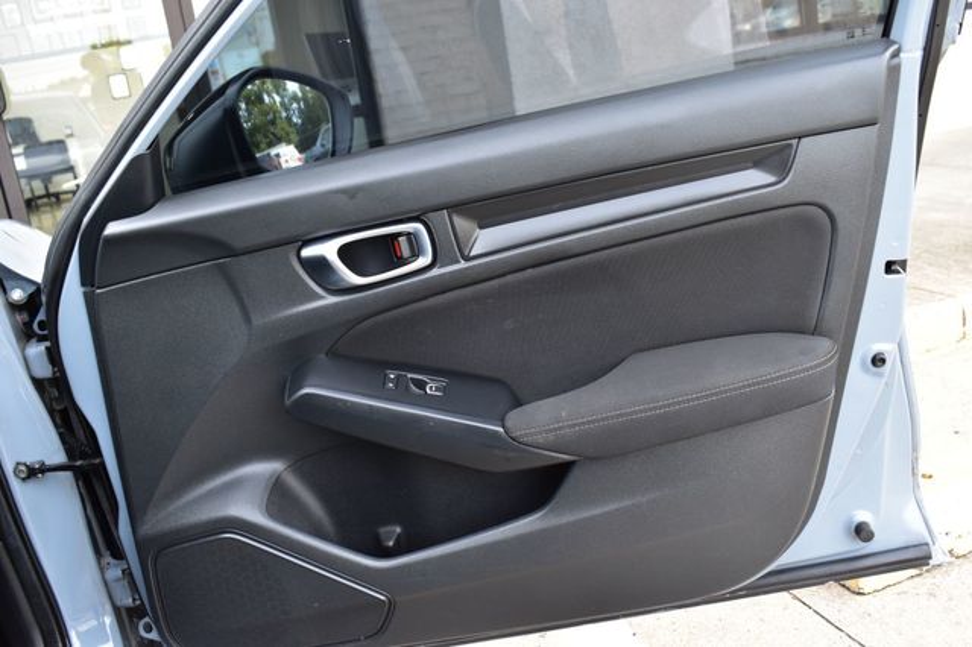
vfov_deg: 38.3
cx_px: 486
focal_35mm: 34
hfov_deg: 55.1
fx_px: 931
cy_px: 324
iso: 400
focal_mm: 23
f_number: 7.1
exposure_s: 1/30
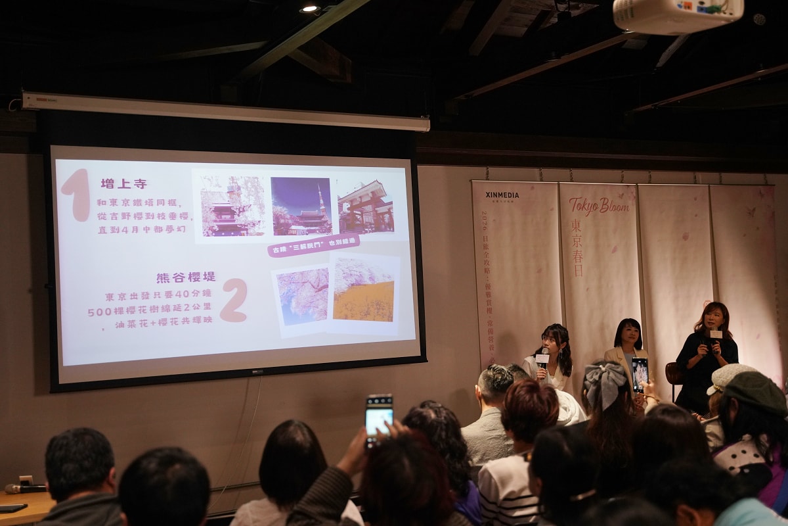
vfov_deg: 30.5
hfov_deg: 44.5
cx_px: 394
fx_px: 963
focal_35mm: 44
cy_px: 263
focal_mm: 44
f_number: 2.8
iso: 2500
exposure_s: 1/160
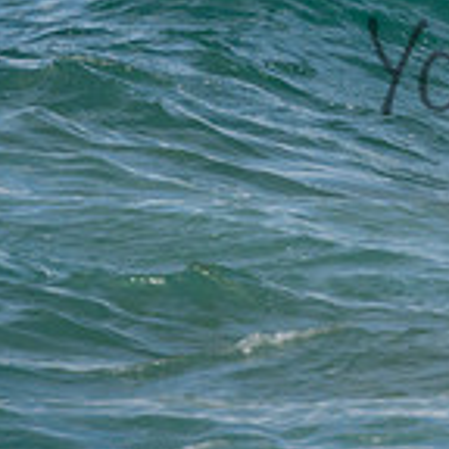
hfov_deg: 0.9
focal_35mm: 1882
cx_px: 623
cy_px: -82
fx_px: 27618
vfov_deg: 0.9
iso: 280
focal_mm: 400
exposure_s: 1/2000
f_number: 5.6
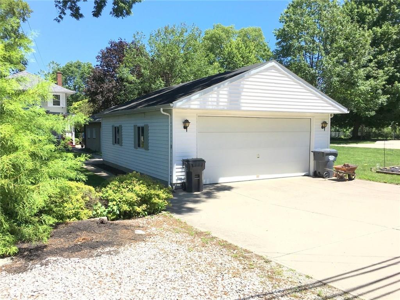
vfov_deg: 48.2
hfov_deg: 61.7
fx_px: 335
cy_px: 150
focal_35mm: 29
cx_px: 200
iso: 25
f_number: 2.2
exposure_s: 1/1282
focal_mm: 4.15
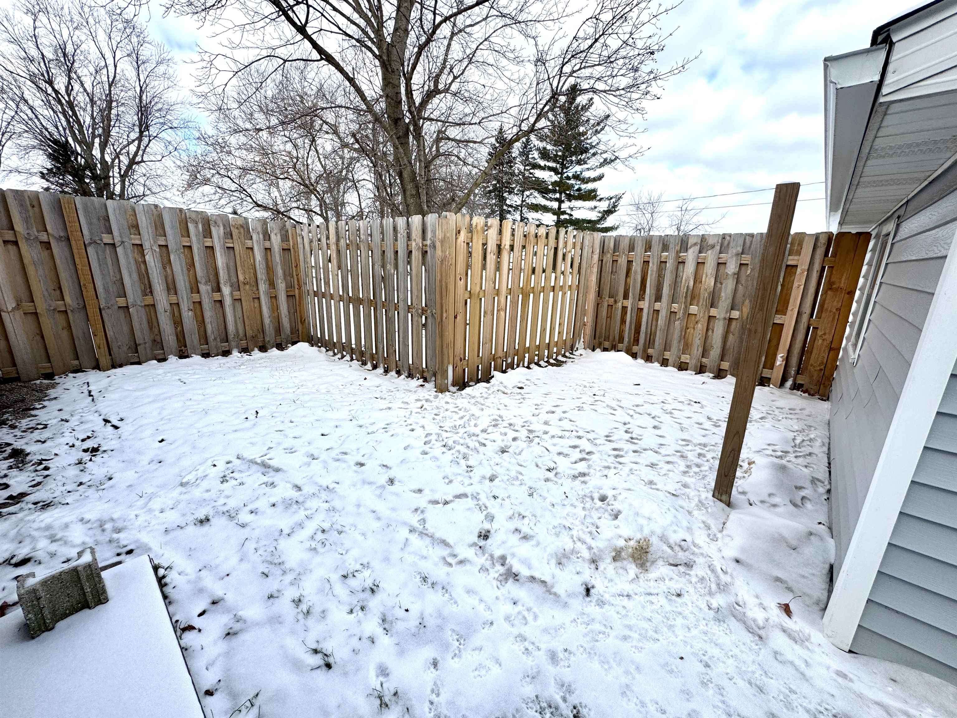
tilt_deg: -17.9
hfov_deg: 102.1
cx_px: 478
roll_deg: -2.4
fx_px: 387
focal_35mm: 14
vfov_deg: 85.7
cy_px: 359
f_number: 2.2
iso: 50
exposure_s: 1/1078
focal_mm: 2.22
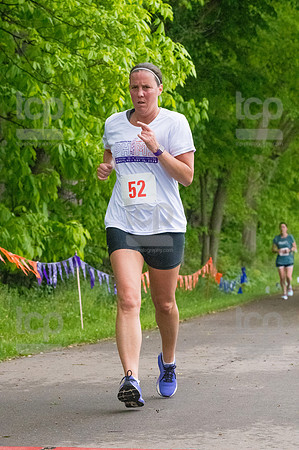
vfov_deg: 15.2
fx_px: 1686
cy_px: 225
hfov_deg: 10.1
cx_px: 150
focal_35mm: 135
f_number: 5.6
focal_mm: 90
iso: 6400
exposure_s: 1/1250
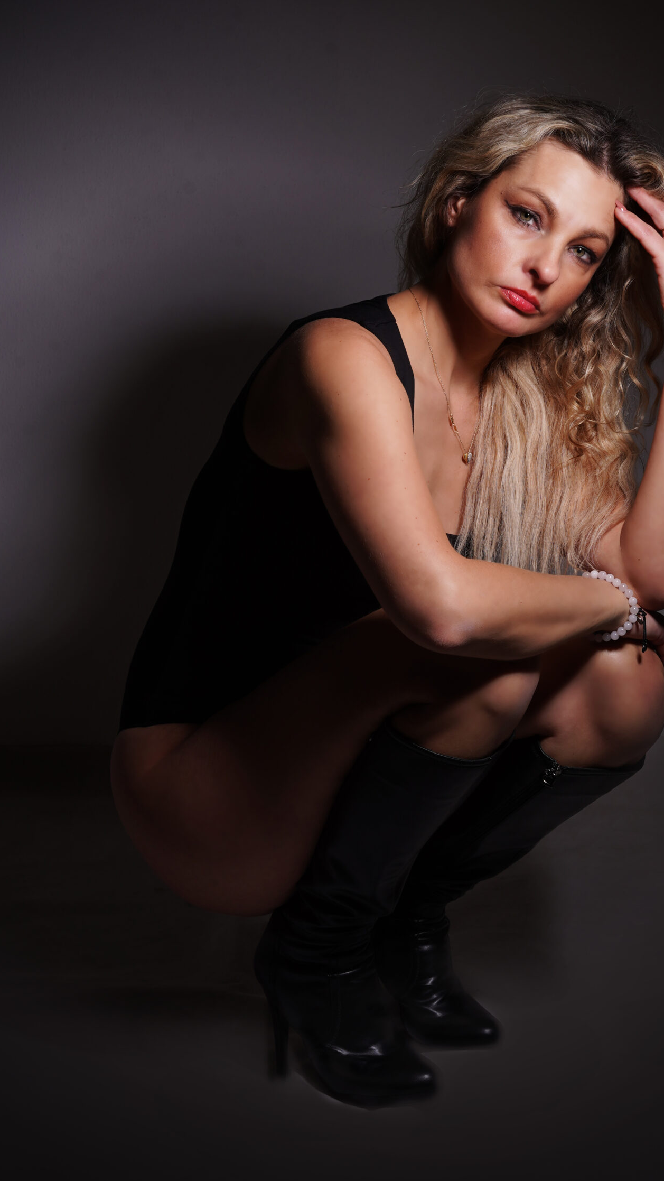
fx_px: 1878
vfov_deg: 34.9
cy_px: 528
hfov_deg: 20.0
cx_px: 402
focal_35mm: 60
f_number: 10
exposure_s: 1/125
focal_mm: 50
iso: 125
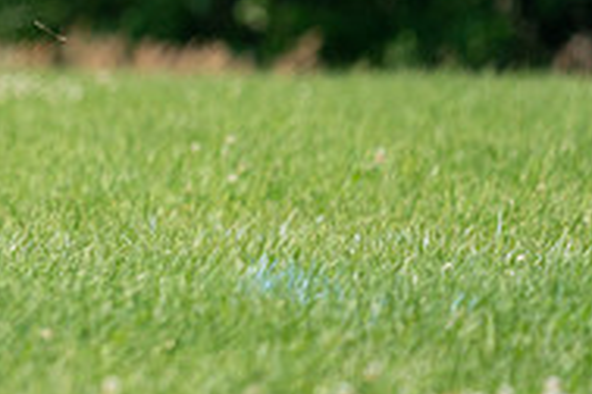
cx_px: -229
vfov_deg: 1.3
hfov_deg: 1.9
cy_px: -95
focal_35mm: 1082
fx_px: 17791
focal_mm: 353
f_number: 6.3
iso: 1250
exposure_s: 1/4000
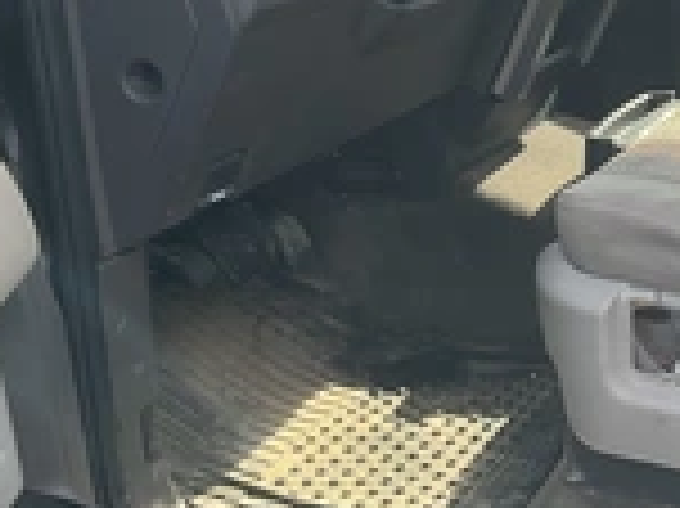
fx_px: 1511
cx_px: 635
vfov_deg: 18.9
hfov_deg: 24.5
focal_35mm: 77
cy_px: 81
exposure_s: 1/240
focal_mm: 3
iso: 20
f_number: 1.8
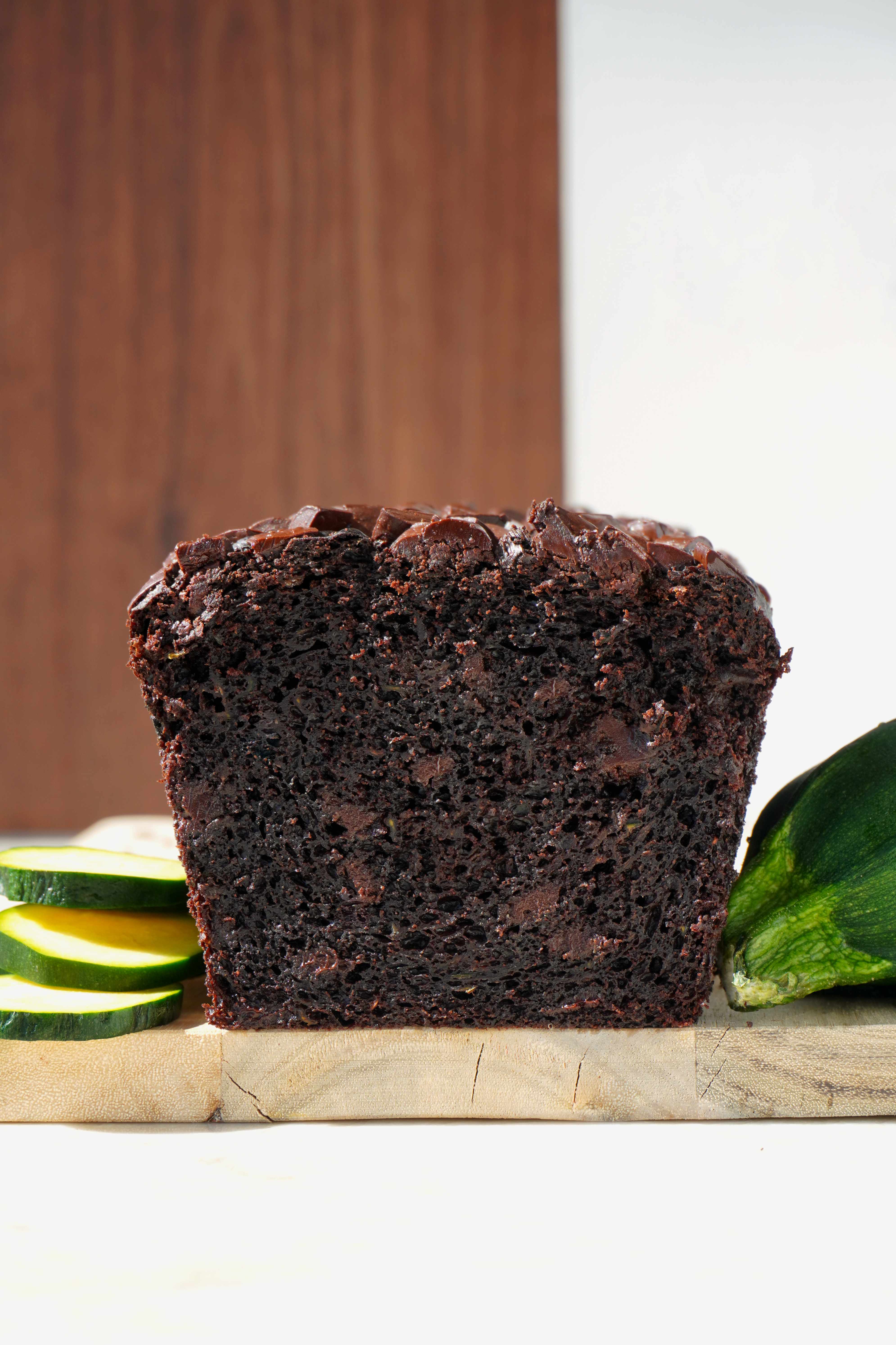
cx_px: 448
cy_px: 672
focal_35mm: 75
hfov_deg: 18.2
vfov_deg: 27.0
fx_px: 2800
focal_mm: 50
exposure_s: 1/125
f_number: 7.1
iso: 100
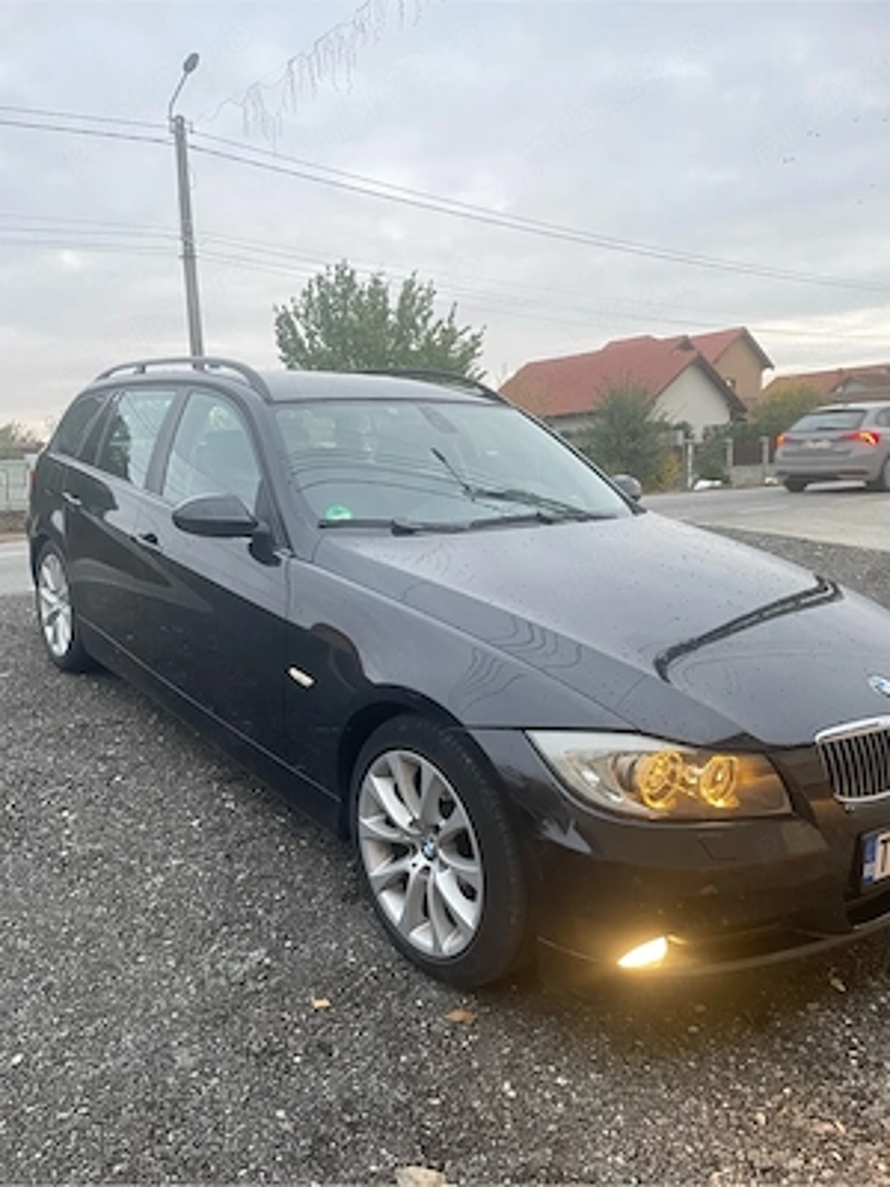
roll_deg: +1.2
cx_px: 445
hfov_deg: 53.1
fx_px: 891
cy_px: 594
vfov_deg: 67.3
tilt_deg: -8.9
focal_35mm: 26
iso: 500
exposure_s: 1/57
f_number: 1.6
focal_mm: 4.2
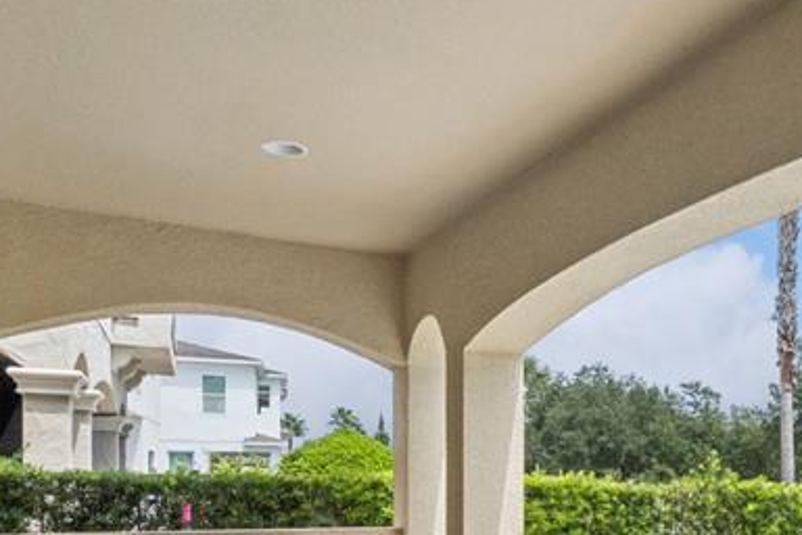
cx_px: 746
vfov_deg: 31.8
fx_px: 891
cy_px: 481
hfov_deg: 43.5
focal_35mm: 40
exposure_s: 1/500
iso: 400
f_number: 11
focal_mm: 10
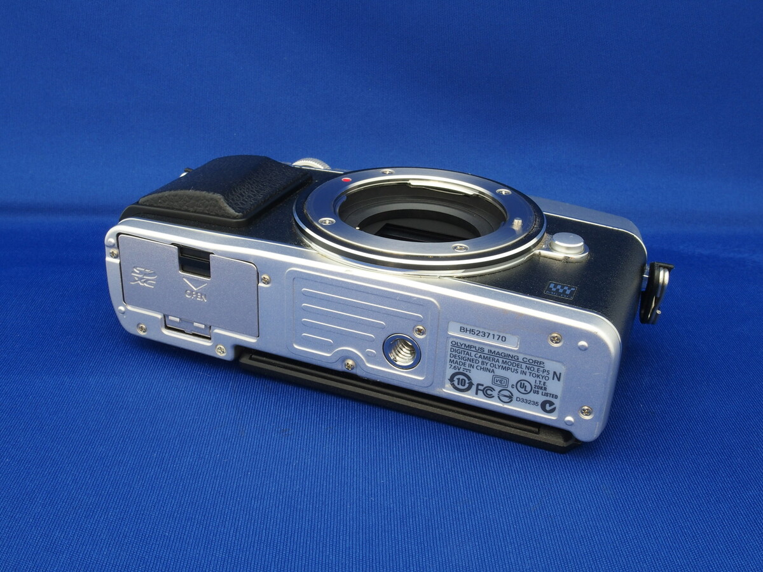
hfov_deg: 49.0
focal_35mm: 38
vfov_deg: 37.7
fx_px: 838
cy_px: 286
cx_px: 382
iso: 100
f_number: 8
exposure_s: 1
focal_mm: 8.1
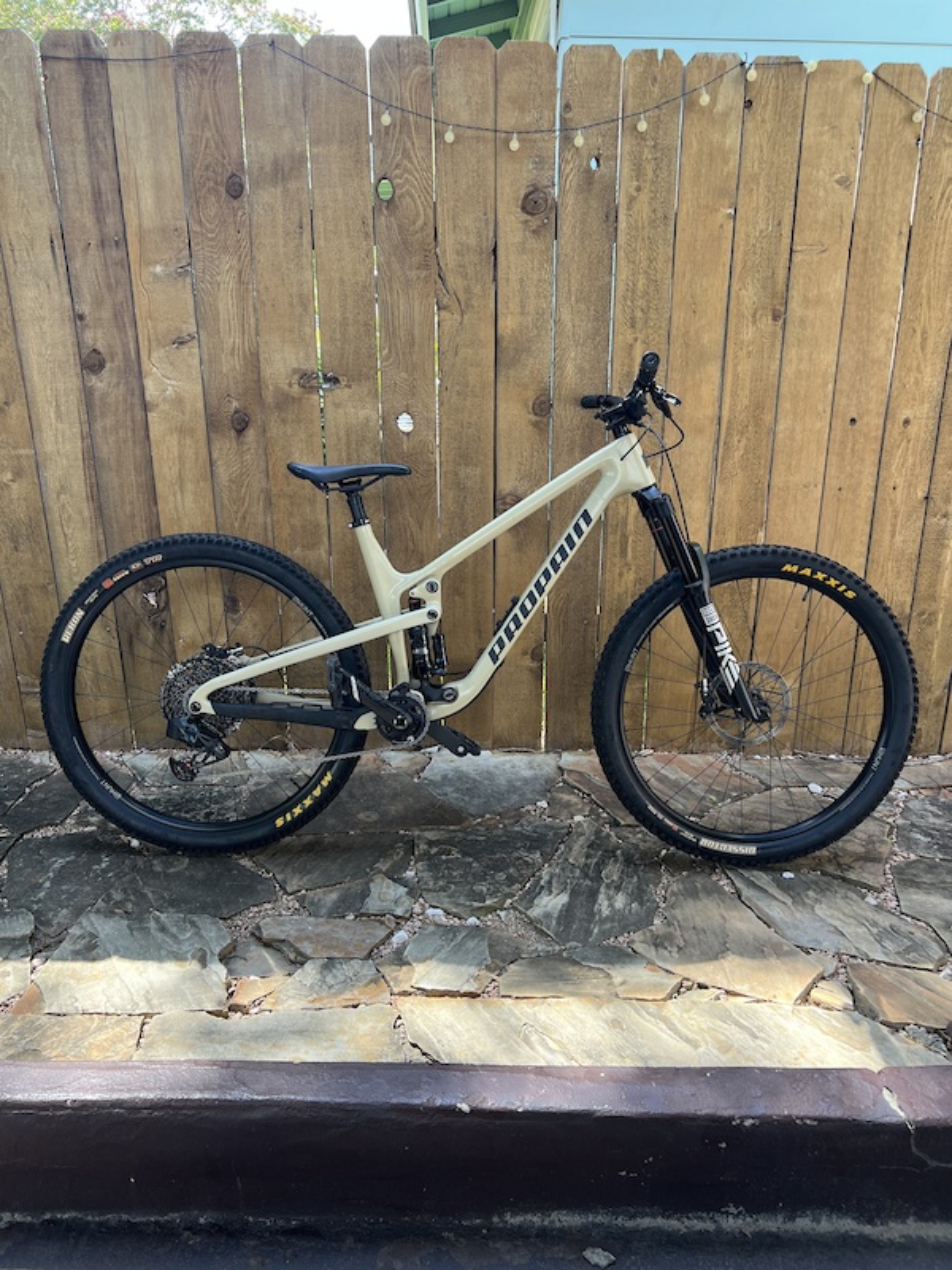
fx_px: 953
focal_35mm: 26
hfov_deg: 53.1
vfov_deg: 67.3
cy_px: 635
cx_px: 476
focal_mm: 5.7
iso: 50
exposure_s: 1/216
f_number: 1.5
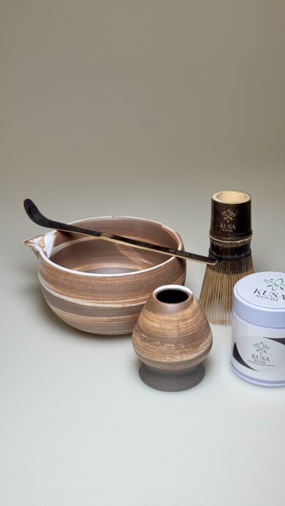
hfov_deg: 22.6
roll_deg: -1.0
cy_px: 255
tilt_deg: -25.2
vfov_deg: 39.2
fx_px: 712
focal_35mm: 53
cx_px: 182
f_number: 1.78
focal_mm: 6.76
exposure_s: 1/495
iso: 64
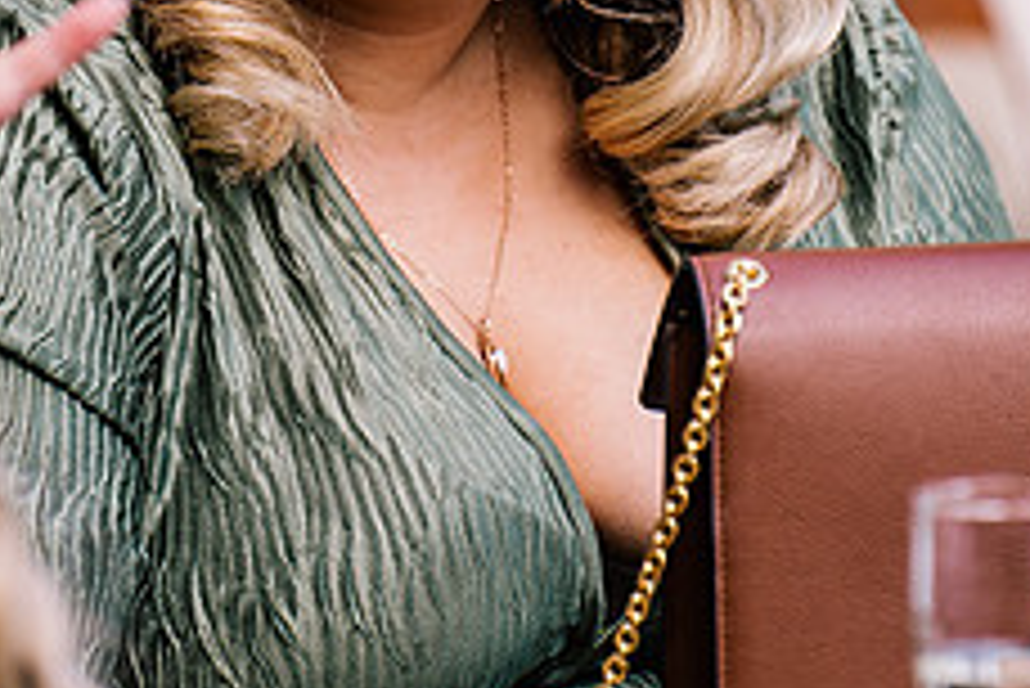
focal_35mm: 456
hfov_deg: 4.5
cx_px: 459
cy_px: -110
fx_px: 13054
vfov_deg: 3.0
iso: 160
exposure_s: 1/160
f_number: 4
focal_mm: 180
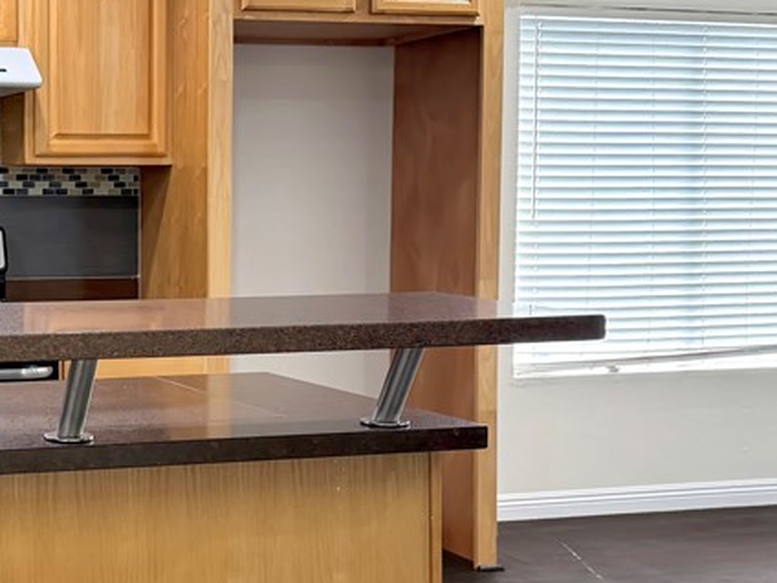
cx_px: 246
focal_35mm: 58
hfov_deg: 32.9
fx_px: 1302
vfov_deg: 24.6
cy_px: 506
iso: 200
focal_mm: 6.76
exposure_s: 1/131
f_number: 1.78
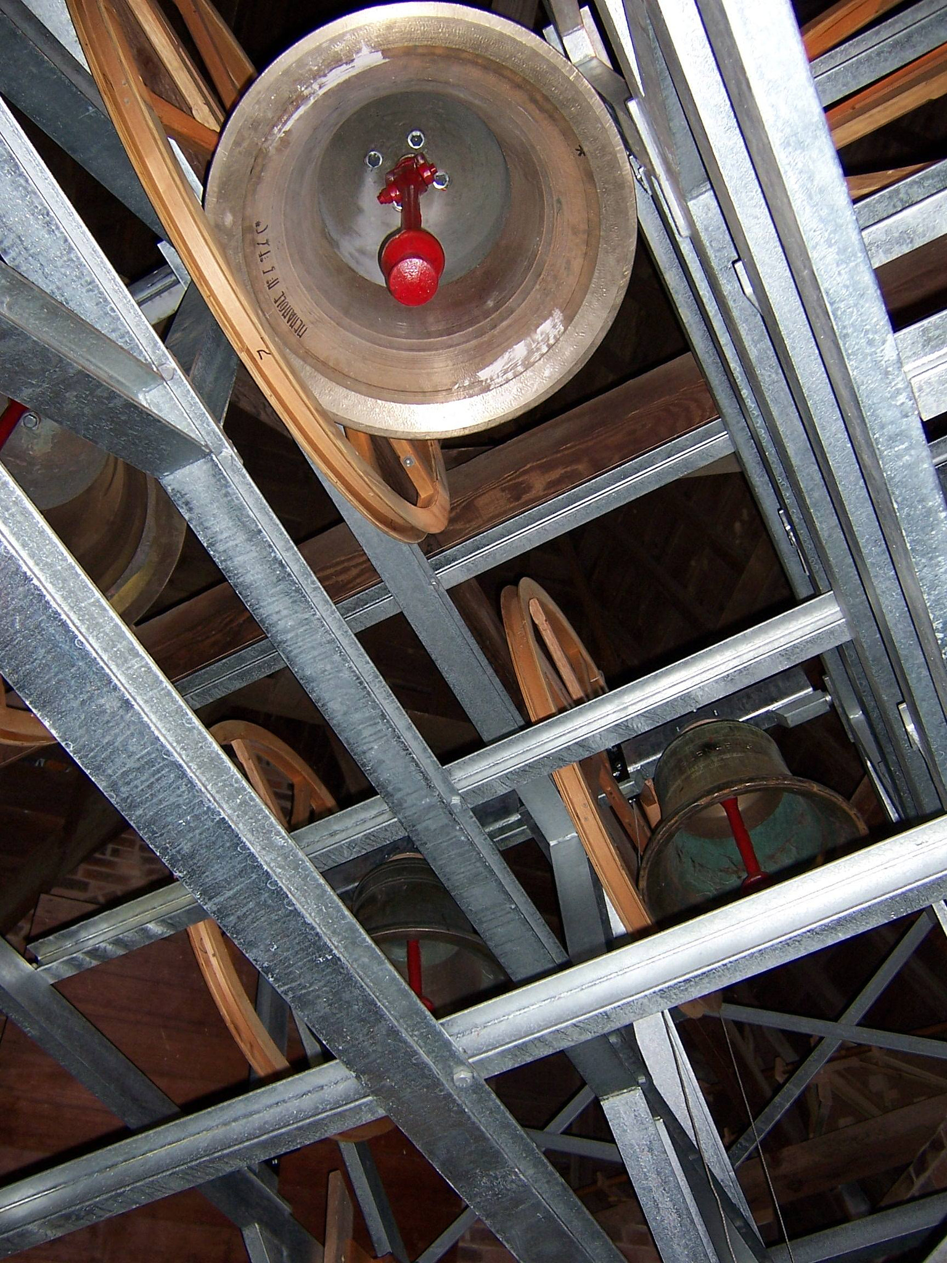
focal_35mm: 33
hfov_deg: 42.9
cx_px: 474
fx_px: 1204
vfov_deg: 55.4
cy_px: 632
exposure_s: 1/60
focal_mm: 5.5
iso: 80
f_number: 2.8
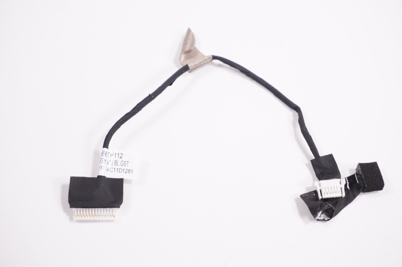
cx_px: 201
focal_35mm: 72
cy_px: 134
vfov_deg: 18.9
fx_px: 803
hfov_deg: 28.1
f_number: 5.6
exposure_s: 1/250
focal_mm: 48
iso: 800
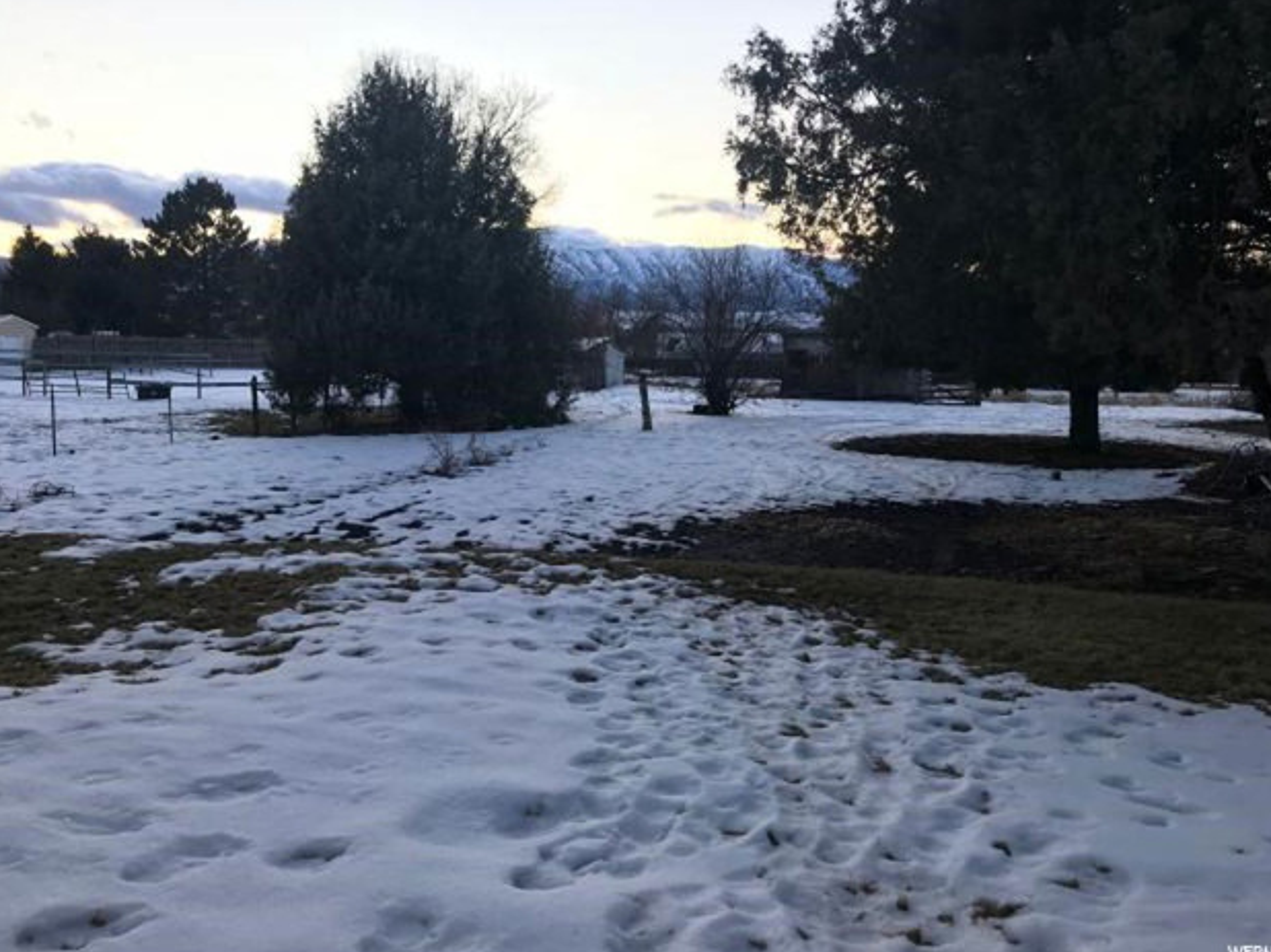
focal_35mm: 29
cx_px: 636
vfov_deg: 48.2
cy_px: 467
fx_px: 1064
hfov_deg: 61.7
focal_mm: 3.99
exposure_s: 1/40
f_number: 1.8
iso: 25
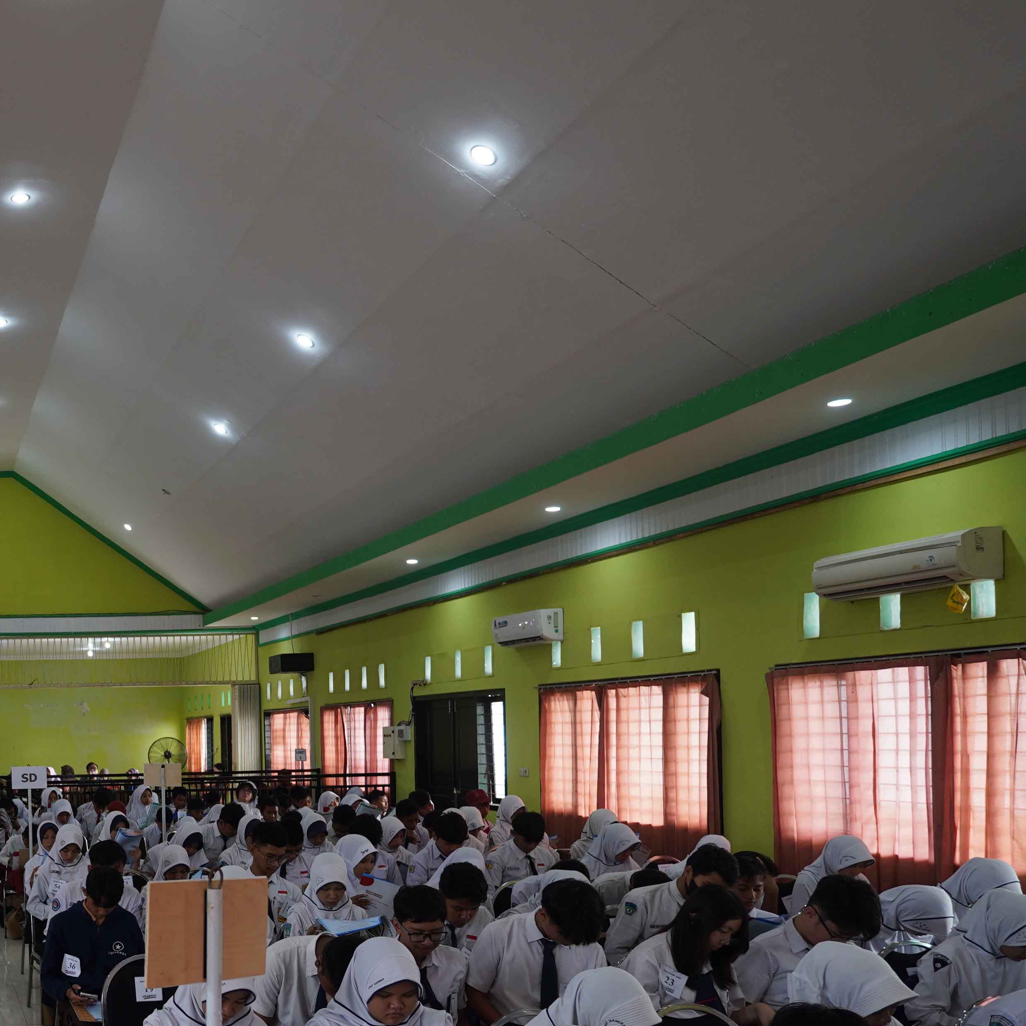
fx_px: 1141
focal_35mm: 34
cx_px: -80
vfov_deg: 47.3
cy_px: 718
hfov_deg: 40.1
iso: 100
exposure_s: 1/100
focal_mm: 11
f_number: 1.8
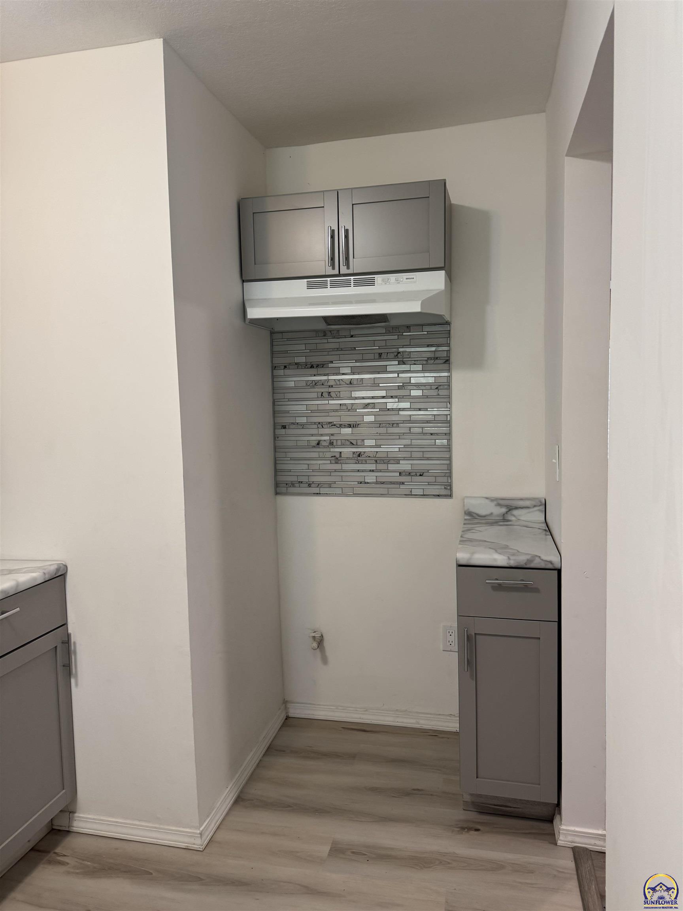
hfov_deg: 56.8
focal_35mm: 24
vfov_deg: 71.6
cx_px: 342
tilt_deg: -5.0
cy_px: 456
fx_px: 631
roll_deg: +1.8
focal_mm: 6.76
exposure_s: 1/120
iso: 200
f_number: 1.78
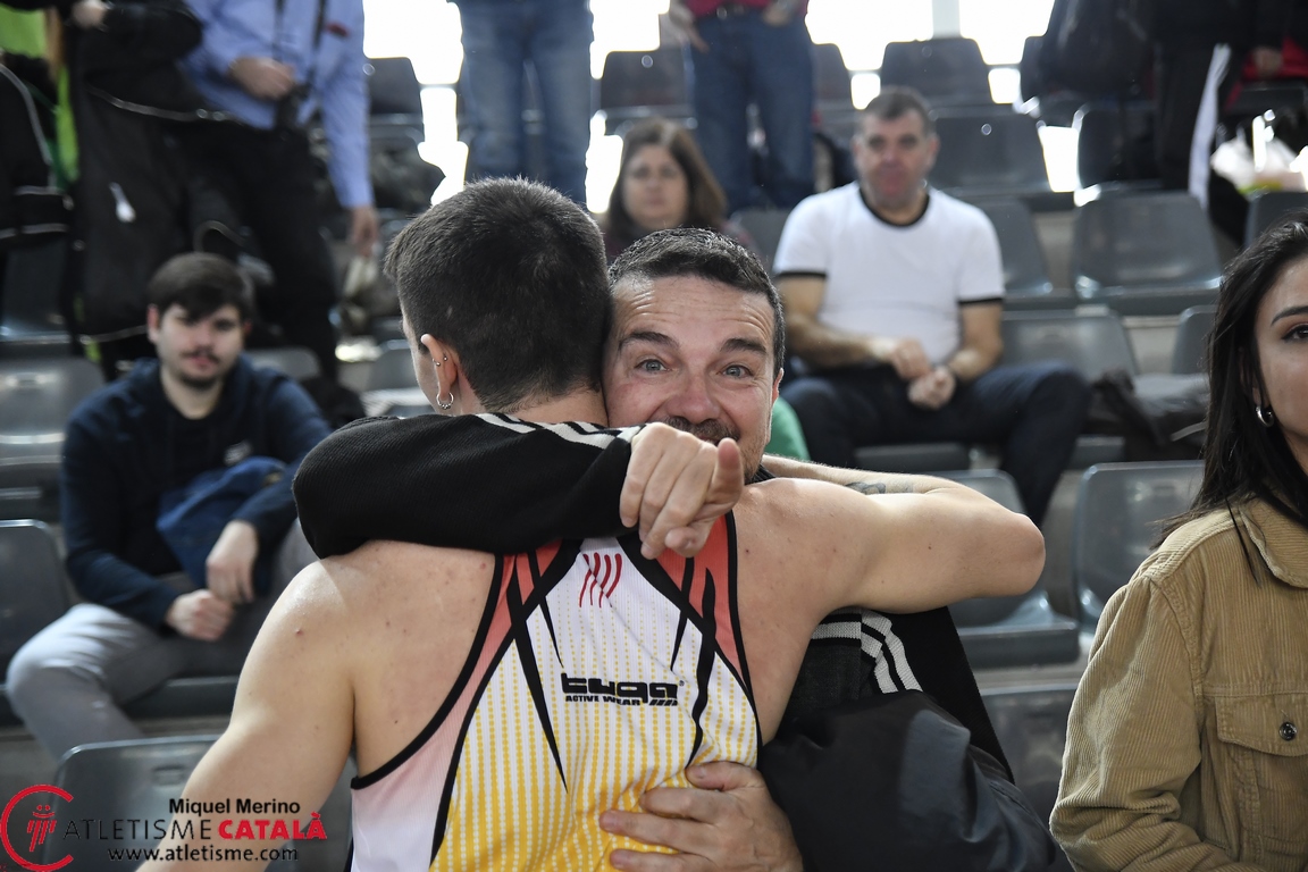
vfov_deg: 20.2
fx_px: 2452
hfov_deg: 29.9
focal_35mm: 68
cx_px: 654
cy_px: 436
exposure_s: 1/800
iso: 2000
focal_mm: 45
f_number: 2.8
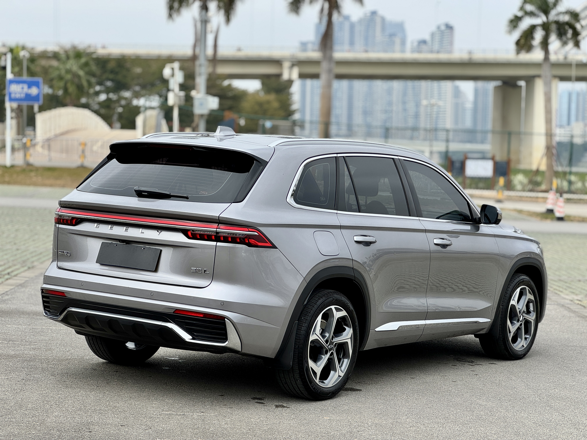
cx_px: 294
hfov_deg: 25.3
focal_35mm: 77
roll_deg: -1.3
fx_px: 1306
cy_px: 220
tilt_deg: -2.2
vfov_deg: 19.1
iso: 25
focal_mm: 9
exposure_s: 1/344
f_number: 2.8
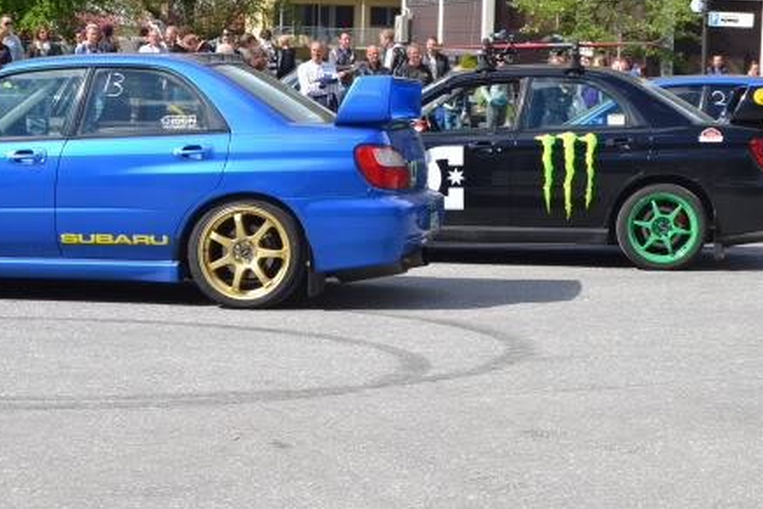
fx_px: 1632
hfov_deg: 26.3
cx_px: 338
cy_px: 151
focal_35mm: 77
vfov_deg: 17.7
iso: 100
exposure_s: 1/250
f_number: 8
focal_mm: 28
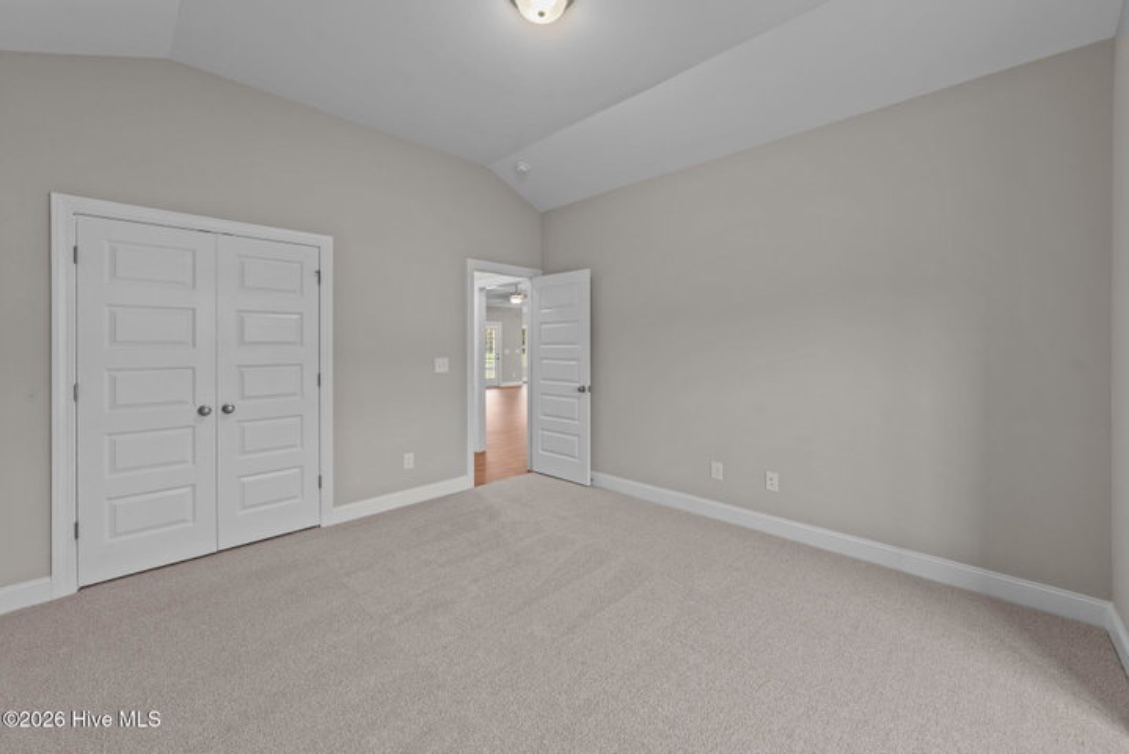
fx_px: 439
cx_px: 564
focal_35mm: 14
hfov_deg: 104.2
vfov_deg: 81.3
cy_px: 377
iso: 160
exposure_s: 1/1.25
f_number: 8
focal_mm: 14
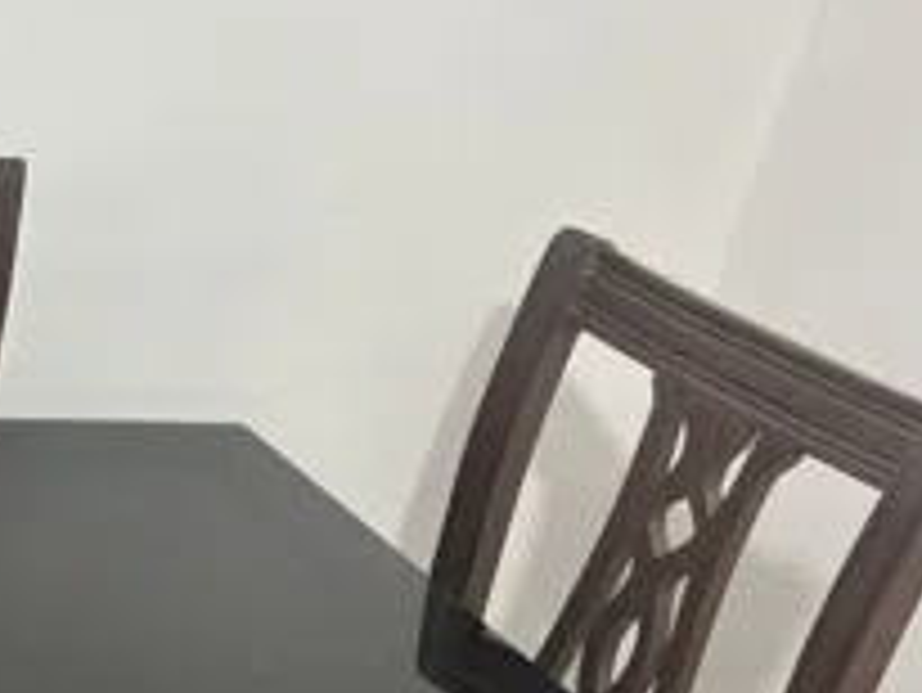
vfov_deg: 18.2
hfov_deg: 20.3
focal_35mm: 81
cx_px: -504
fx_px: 2159
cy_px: 450
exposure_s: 1/60
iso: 160
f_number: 1.5
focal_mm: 5.7
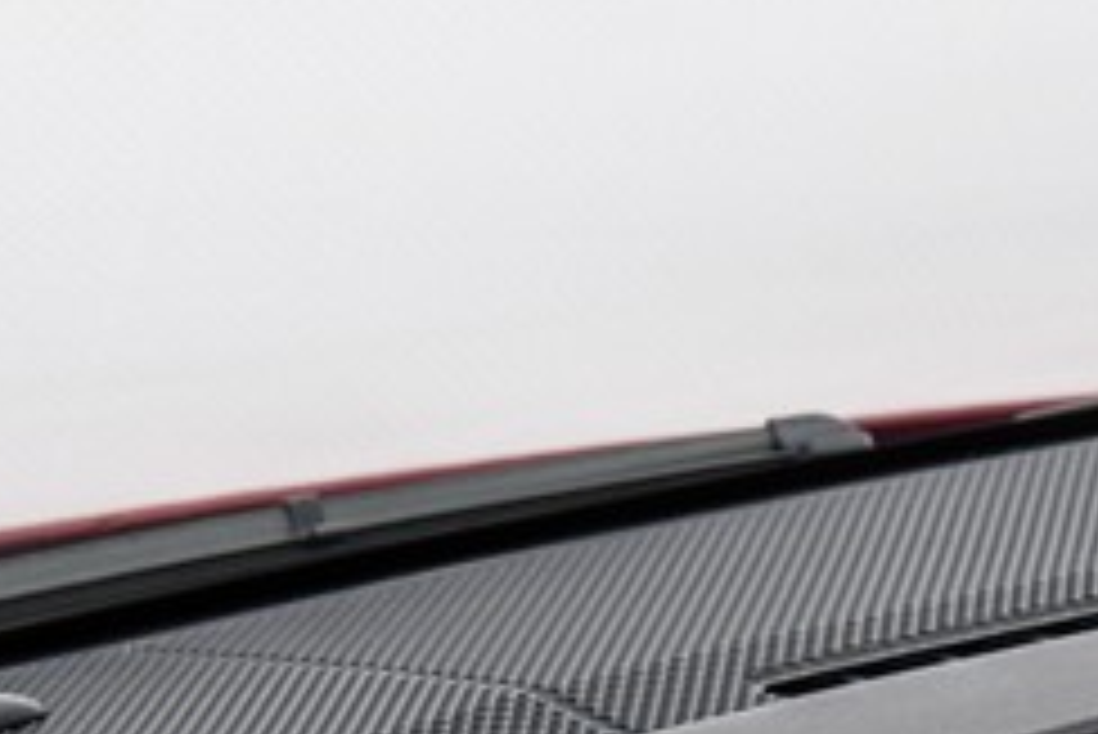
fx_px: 7690
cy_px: 1218
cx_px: 1800
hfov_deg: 8.0
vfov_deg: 5.4
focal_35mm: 252
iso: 100
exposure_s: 1/3
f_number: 13
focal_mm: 60
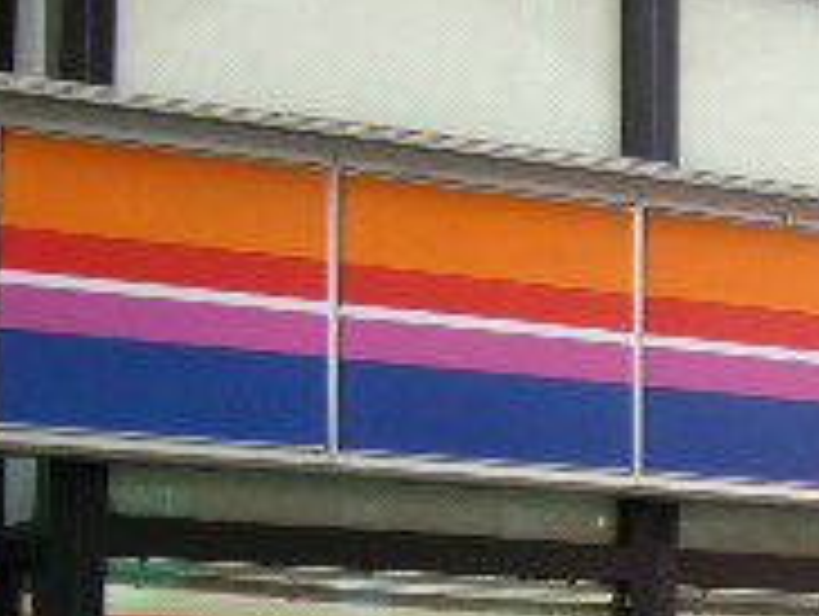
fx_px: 2914
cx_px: 940
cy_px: 625
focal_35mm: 123
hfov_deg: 15.5
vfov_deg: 11.9
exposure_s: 1/80
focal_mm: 5.8
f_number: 2.8
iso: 80
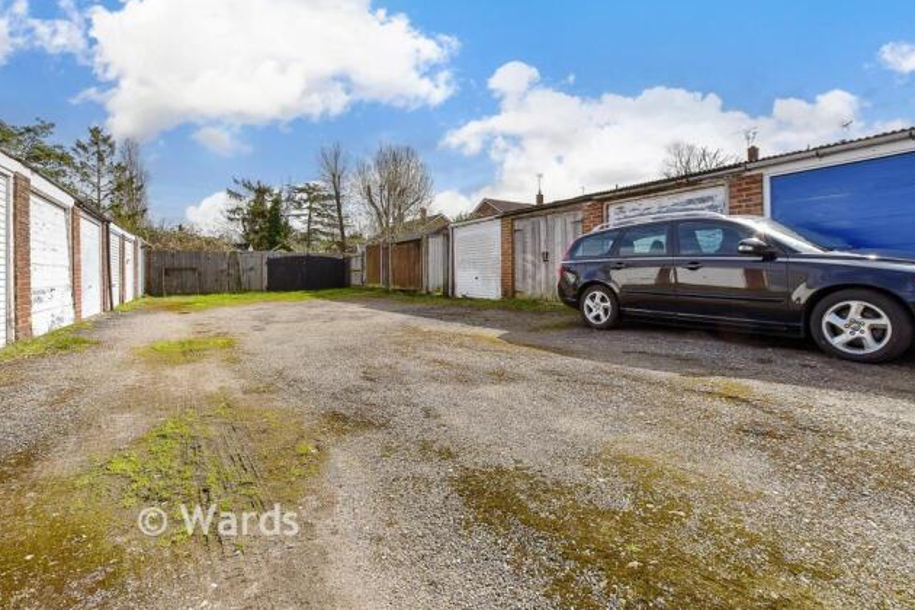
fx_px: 661
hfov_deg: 69.4
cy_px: 303
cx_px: 447
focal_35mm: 26
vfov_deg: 49.6
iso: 160
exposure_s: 1/320
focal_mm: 17
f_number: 8
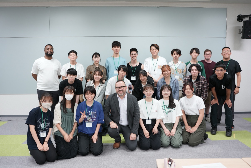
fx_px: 209
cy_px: 84
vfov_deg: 43.6
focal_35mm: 30
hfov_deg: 61.9
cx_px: 126
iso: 200
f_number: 3.5
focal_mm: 30
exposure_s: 1/20
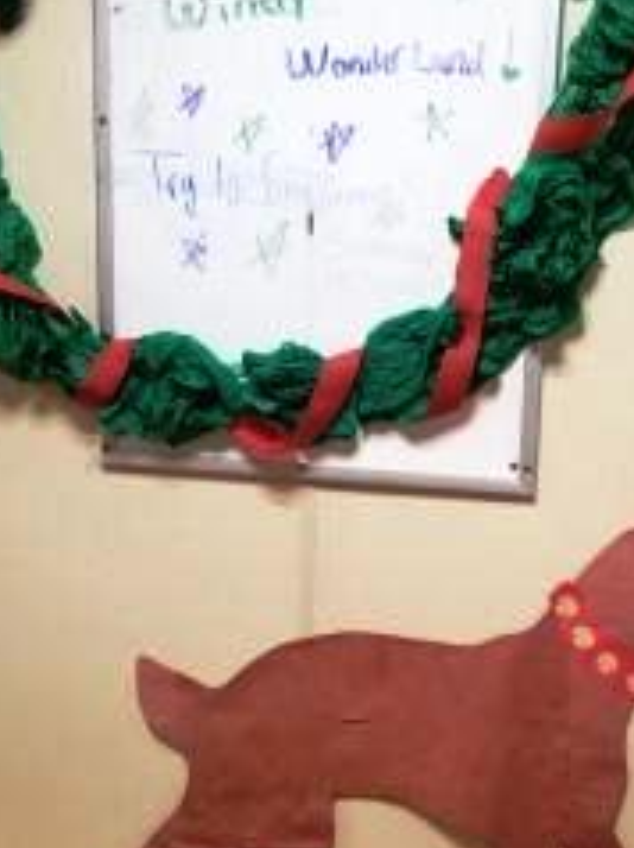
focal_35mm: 49
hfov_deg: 29.5
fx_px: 1199
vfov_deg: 38.9
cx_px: 399
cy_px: 378
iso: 160
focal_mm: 4.3
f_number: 1.7
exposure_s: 1/30
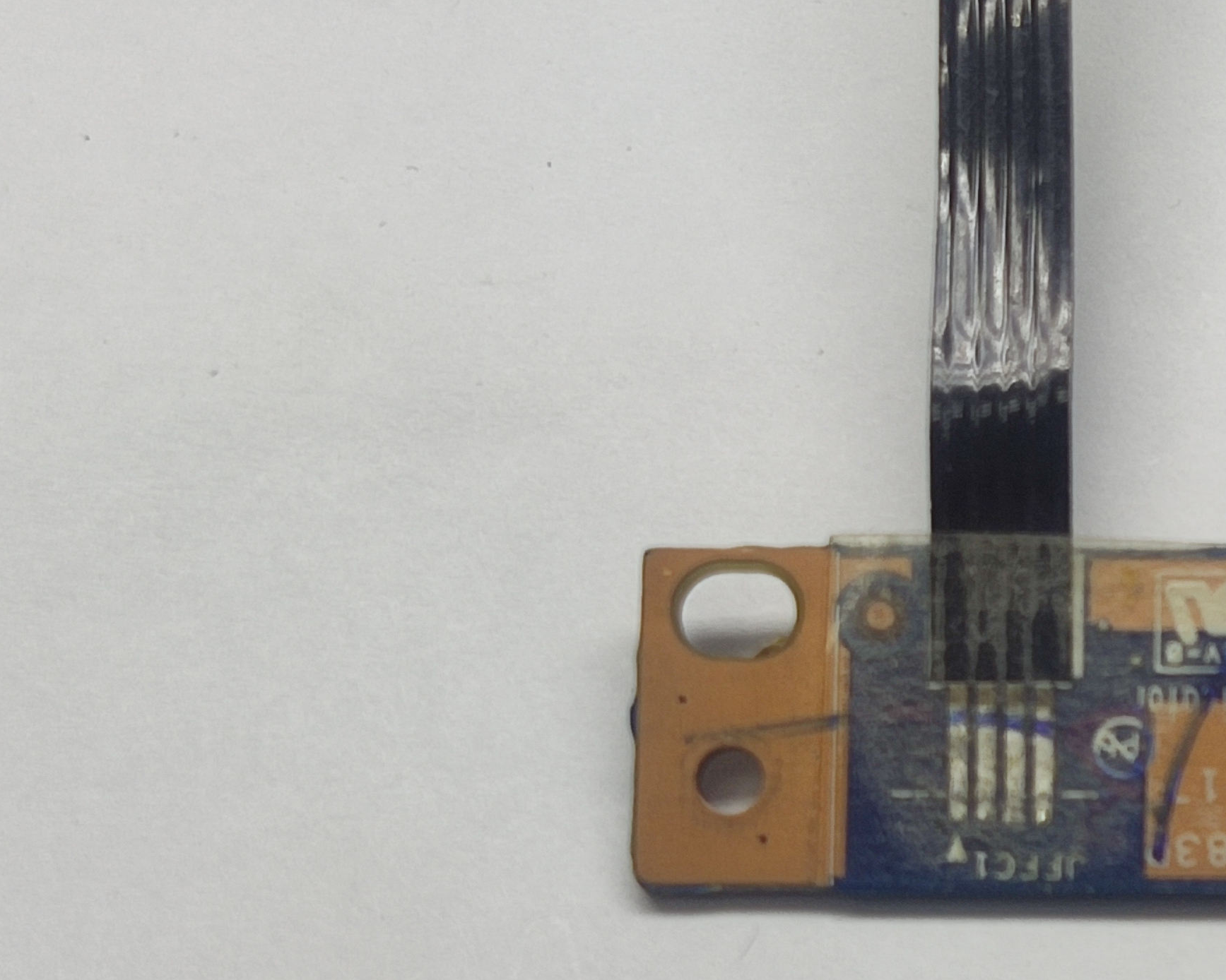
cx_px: 1377
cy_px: 736
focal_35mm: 108
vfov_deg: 14.2
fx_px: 3919
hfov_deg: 17.2
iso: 50
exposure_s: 1/235
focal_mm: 4.71
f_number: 1.79
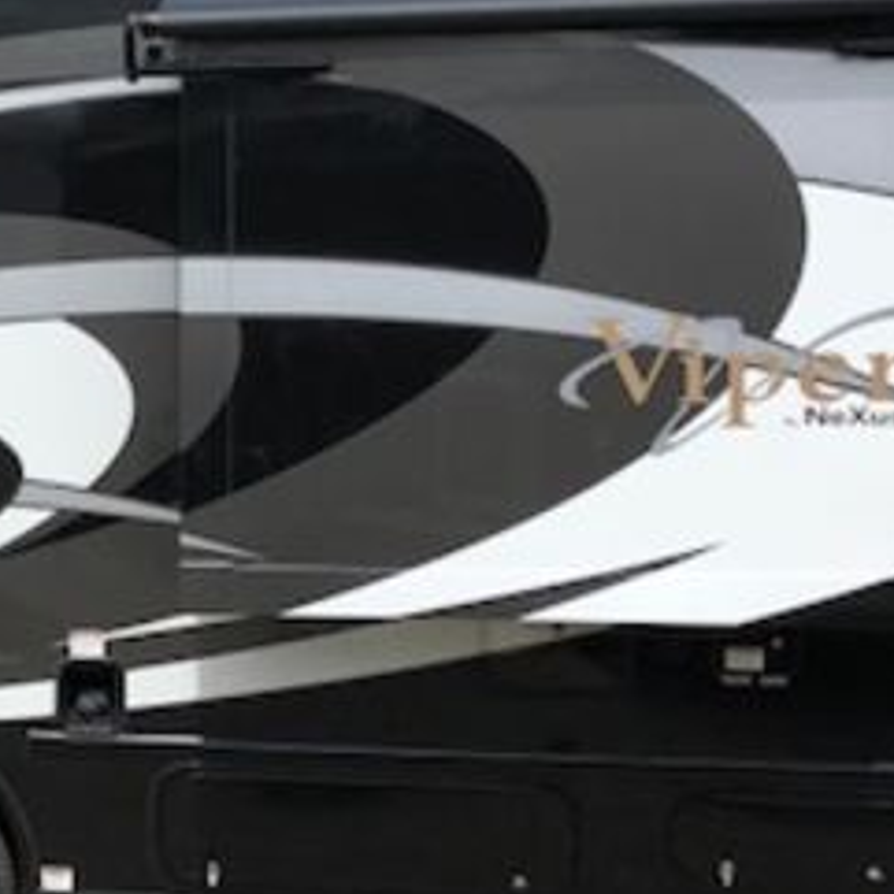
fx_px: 2396
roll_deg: -1.9
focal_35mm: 82
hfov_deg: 19.2
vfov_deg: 21.1
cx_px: -330
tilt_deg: -0.9
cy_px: 456
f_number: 1.8
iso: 20
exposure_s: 1/2857
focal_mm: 4
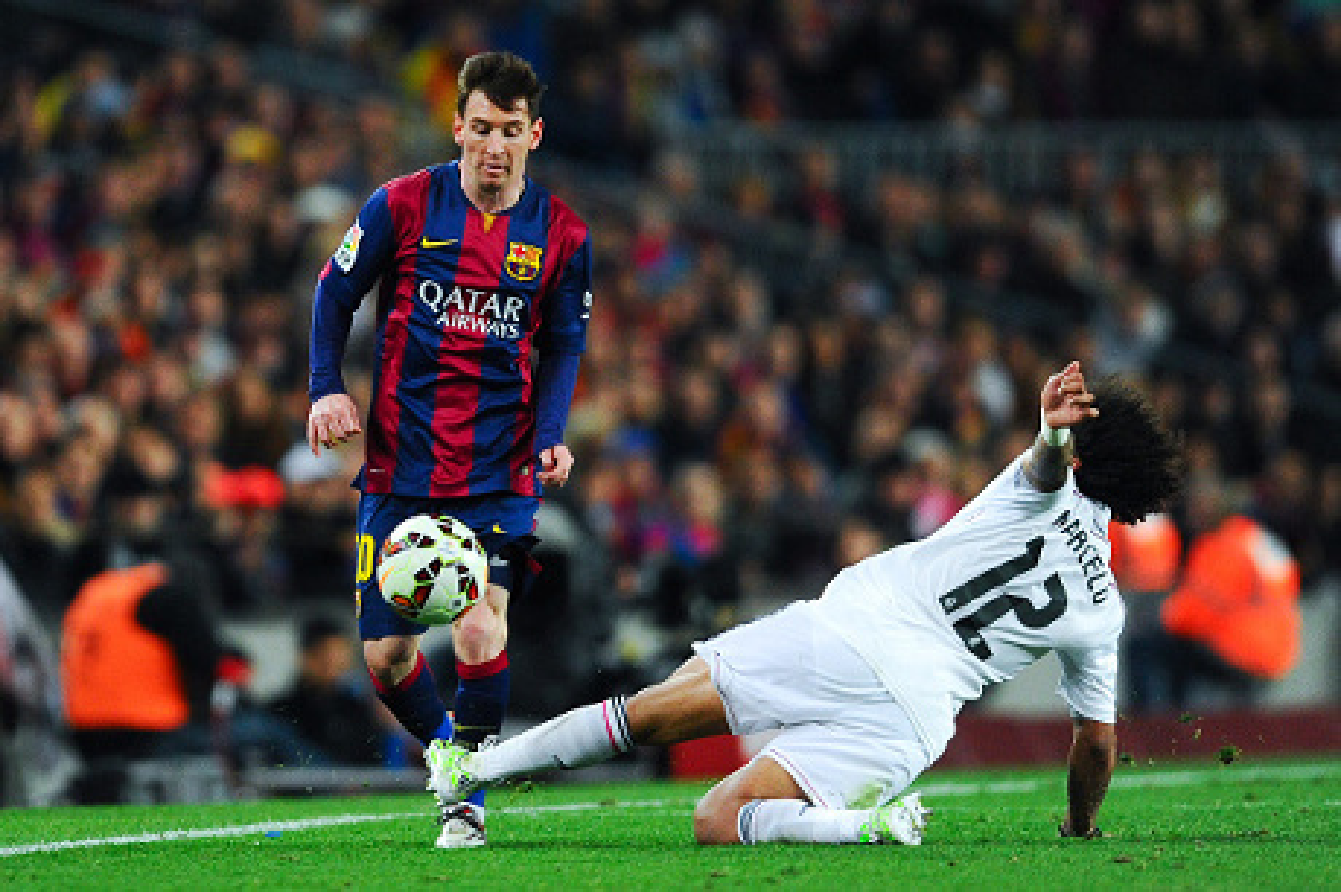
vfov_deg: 3.4
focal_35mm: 400
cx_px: 670
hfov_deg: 5.2
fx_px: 14889
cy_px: 446
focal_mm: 400
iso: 2500
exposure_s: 1/1250
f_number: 2.8
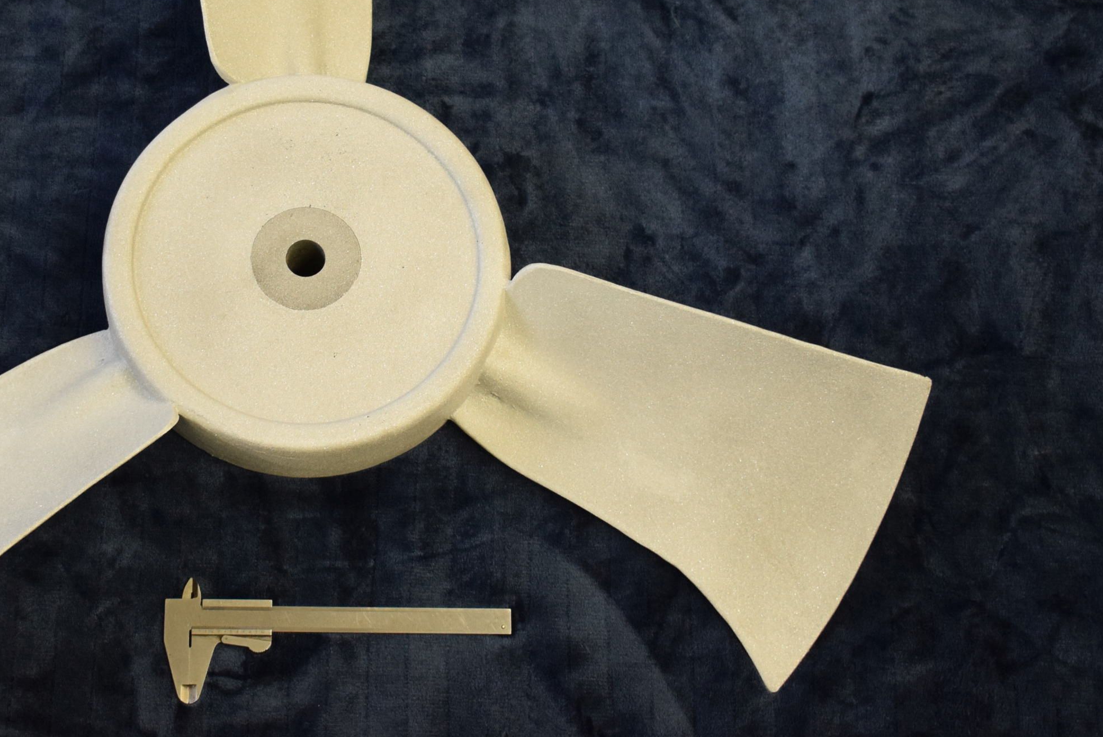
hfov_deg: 23.2
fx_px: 2667
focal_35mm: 87
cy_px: 194
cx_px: 327
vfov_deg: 15.7
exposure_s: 1/60
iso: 1800
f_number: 4.8
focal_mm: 38
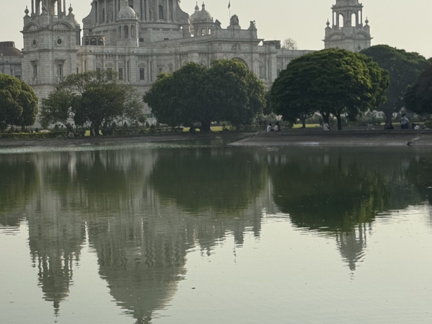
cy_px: 156
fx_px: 1061
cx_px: 67
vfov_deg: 17.4
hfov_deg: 22.6
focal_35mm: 85
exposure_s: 1/6410
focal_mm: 6.76
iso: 64
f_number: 1.78
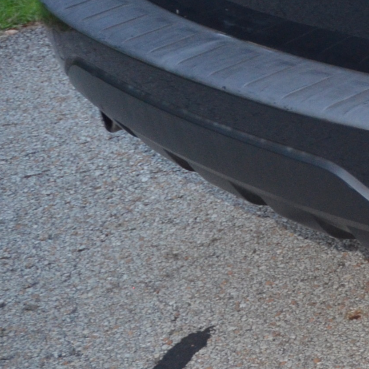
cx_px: 812
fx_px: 1230
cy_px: -172
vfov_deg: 15.8
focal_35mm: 102
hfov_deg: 13.6
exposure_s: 1/60
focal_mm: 18
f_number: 3.5
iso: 1000
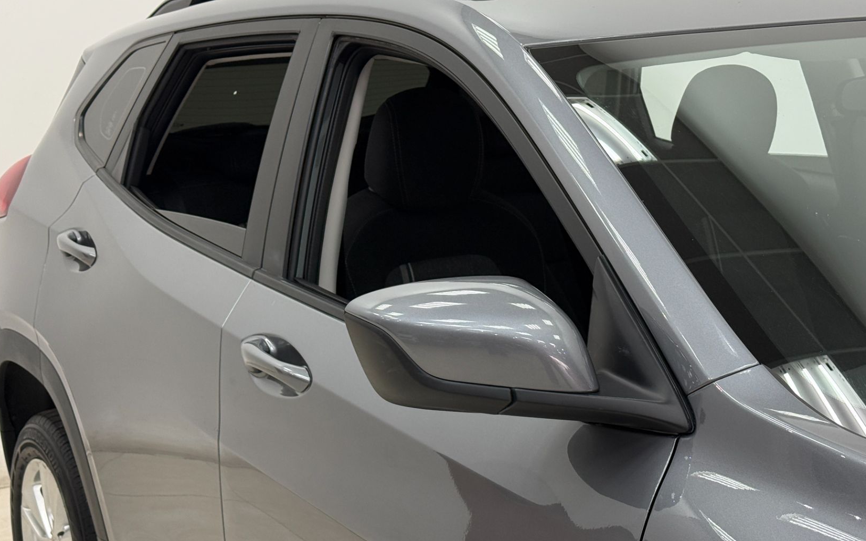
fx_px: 1416
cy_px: 302
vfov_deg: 21.6
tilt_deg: -11.4
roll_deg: +1.8
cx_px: 462
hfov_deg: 34.0
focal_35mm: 60
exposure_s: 1/120
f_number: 1.78
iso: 200
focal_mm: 6.76
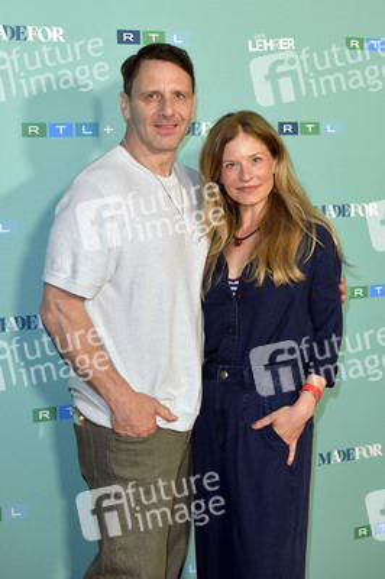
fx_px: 964
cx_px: 192
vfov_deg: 33.4
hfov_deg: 22.6
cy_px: 290
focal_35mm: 60
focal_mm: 60
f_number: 6.3
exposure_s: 1/250
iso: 1600
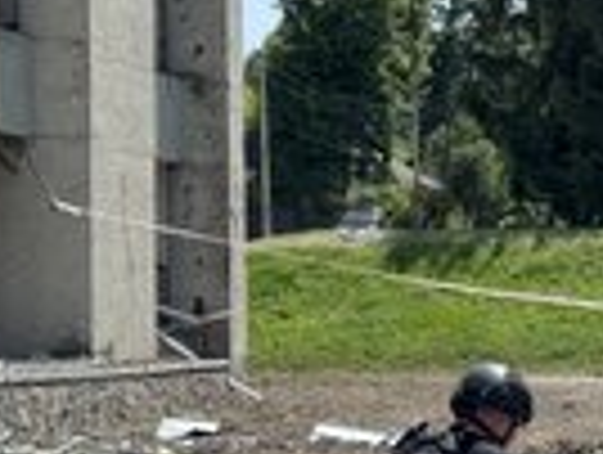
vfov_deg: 10.4
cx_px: 756
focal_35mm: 143
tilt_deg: -0.8
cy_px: 346
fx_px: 2495
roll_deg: +0.3
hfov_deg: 13.3
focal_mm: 6.76
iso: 64
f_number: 1.78
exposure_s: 1/1818
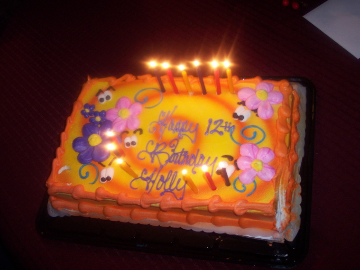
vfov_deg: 35.9
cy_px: 135
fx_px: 416
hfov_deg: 46.8
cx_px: 182
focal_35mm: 40
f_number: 2.8
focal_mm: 8
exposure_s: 1/30
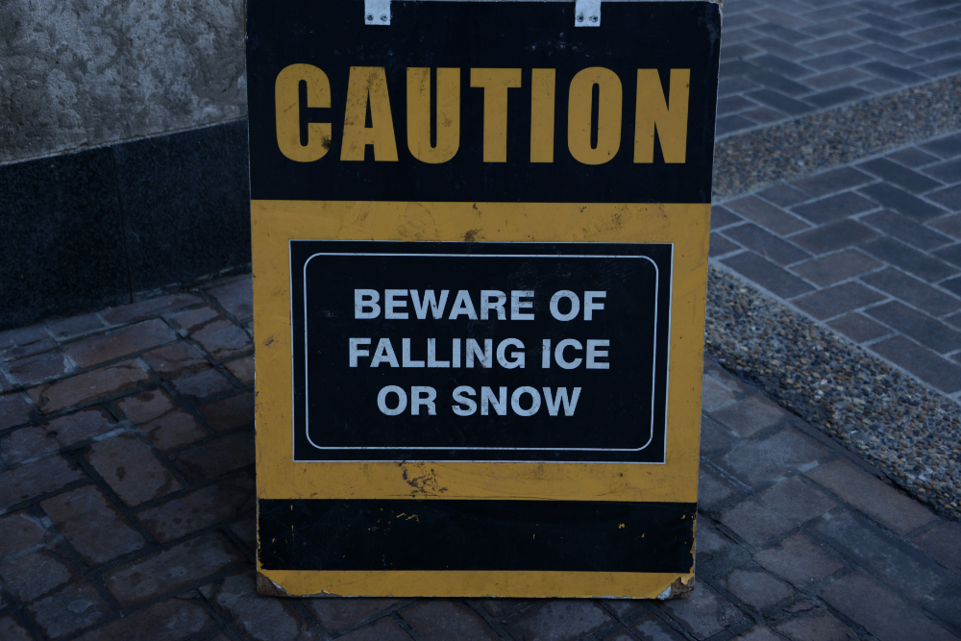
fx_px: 1468
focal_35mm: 55
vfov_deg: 24.6
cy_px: 320
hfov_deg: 36.2
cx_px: 480
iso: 250
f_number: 4.5
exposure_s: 1/100
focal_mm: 55
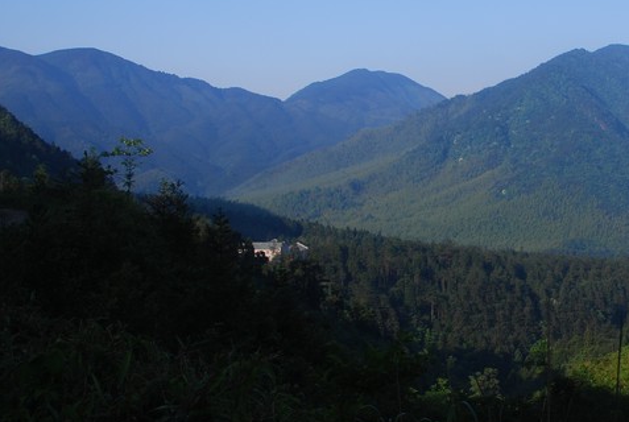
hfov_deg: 31.1
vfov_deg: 21.7
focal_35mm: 63
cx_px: 505
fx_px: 1100
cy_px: 158
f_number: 14
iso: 100
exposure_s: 1/100
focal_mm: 25
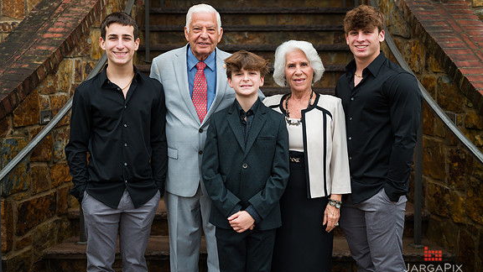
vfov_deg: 23.9
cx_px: 241
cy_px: 120
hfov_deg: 41.3
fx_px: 640
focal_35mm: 50
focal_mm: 45
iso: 320
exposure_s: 1/500
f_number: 4
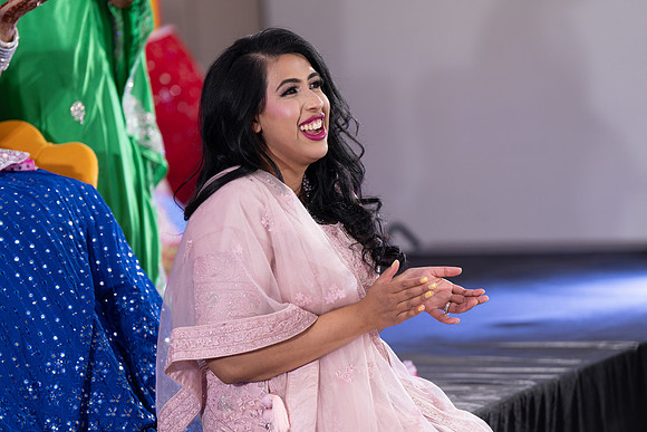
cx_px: 324
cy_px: 216
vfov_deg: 10.2
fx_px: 2409
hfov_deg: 15.3
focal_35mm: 134
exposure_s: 1/200
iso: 1000
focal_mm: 134
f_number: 2.8
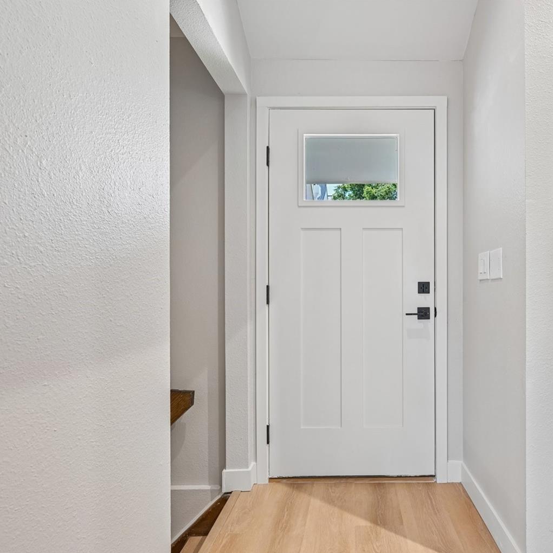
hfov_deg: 71.5
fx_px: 374
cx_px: 355
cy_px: 286
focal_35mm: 21
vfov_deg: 73.0
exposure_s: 1/15
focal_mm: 15.5
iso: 280
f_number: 9
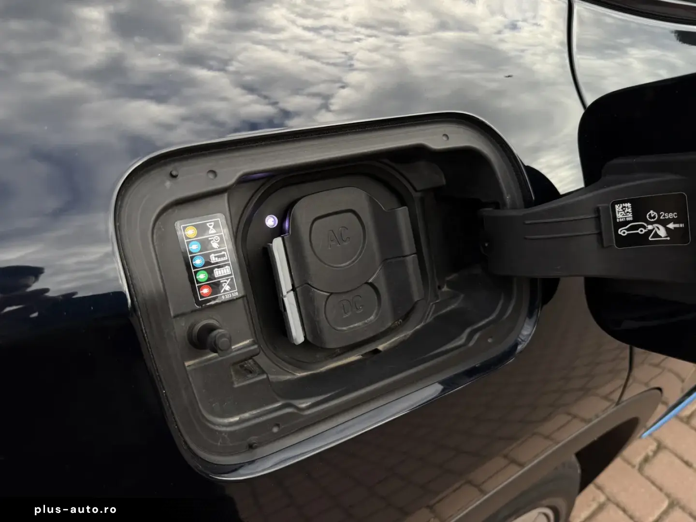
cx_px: 348
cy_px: 261
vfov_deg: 56.8
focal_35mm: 24
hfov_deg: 71.6
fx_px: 483
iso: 80
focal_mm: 6.76
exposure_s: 1/521
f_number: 1.78
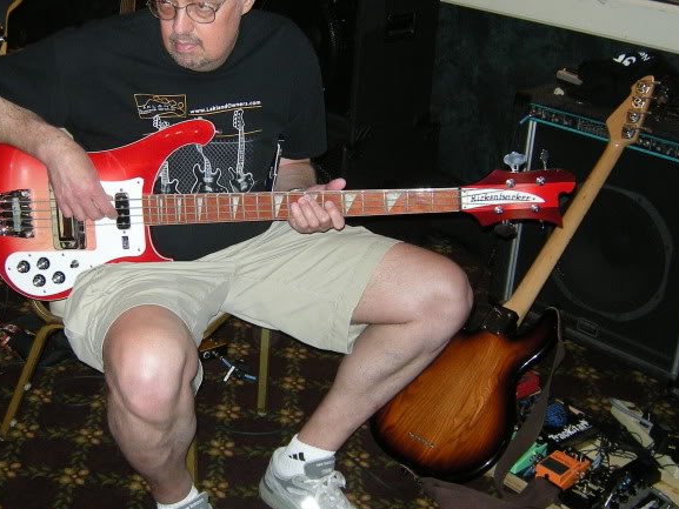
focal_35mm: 55
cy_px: 207
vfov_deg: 26.5
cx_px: 215
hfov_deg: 34.5
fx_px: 1079
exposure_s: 1/60
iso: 170
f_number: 2.9
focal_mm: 5.3
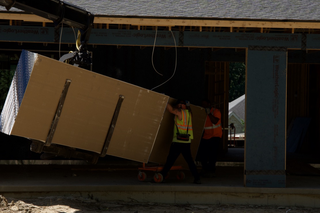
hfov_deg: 18.9
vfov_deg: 12.7
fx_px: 960
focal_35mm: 108
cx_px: 157
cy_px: 98
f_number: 10
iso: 800
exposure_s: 1/500
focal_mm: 75
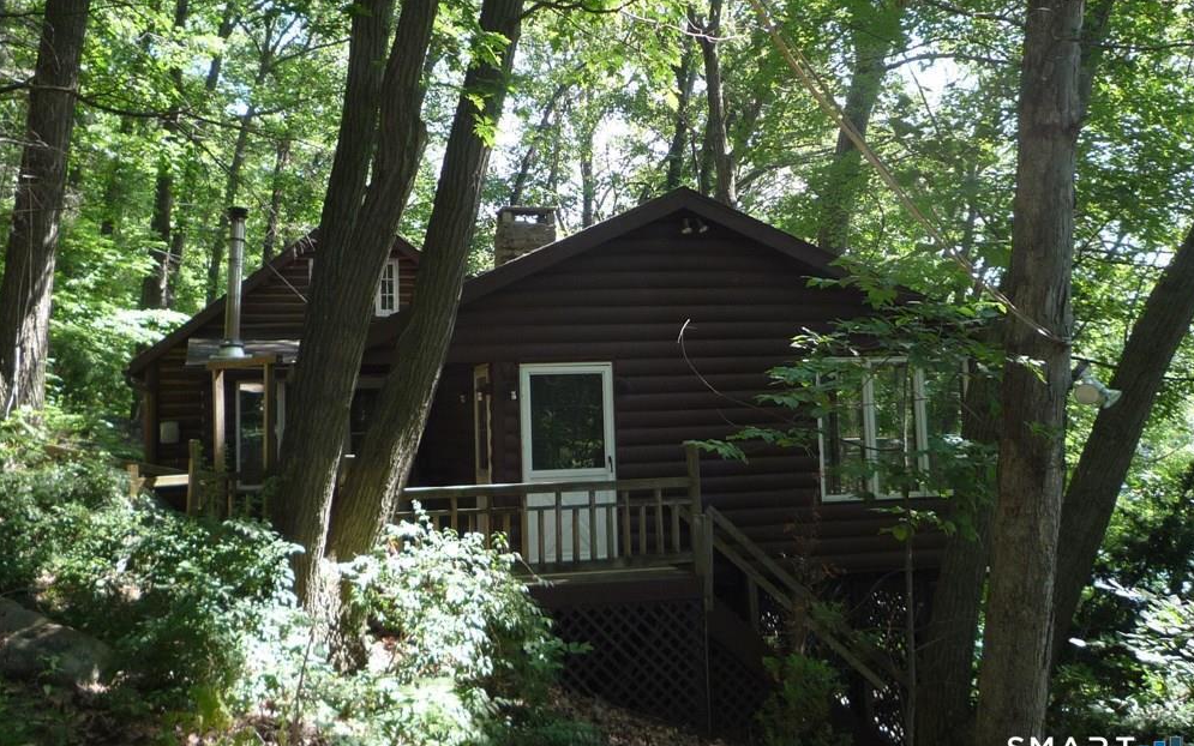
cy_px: 324
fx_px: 1172
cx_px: 592
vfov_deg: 35.3
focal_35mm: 36
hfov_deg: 54.0
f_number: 2.8
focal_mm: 4.4
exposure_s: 1/100
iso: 100
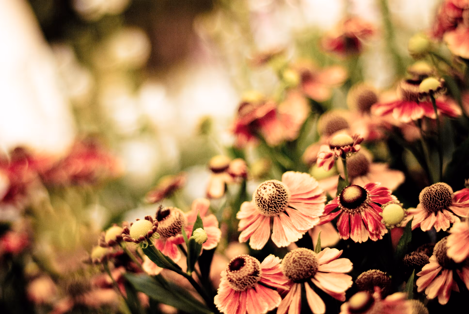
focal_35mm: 82
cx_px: 234
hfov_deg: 24.6
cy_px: 157
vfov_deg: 16.6
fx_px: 1076
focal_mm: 55
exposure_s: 1/2000
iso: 200
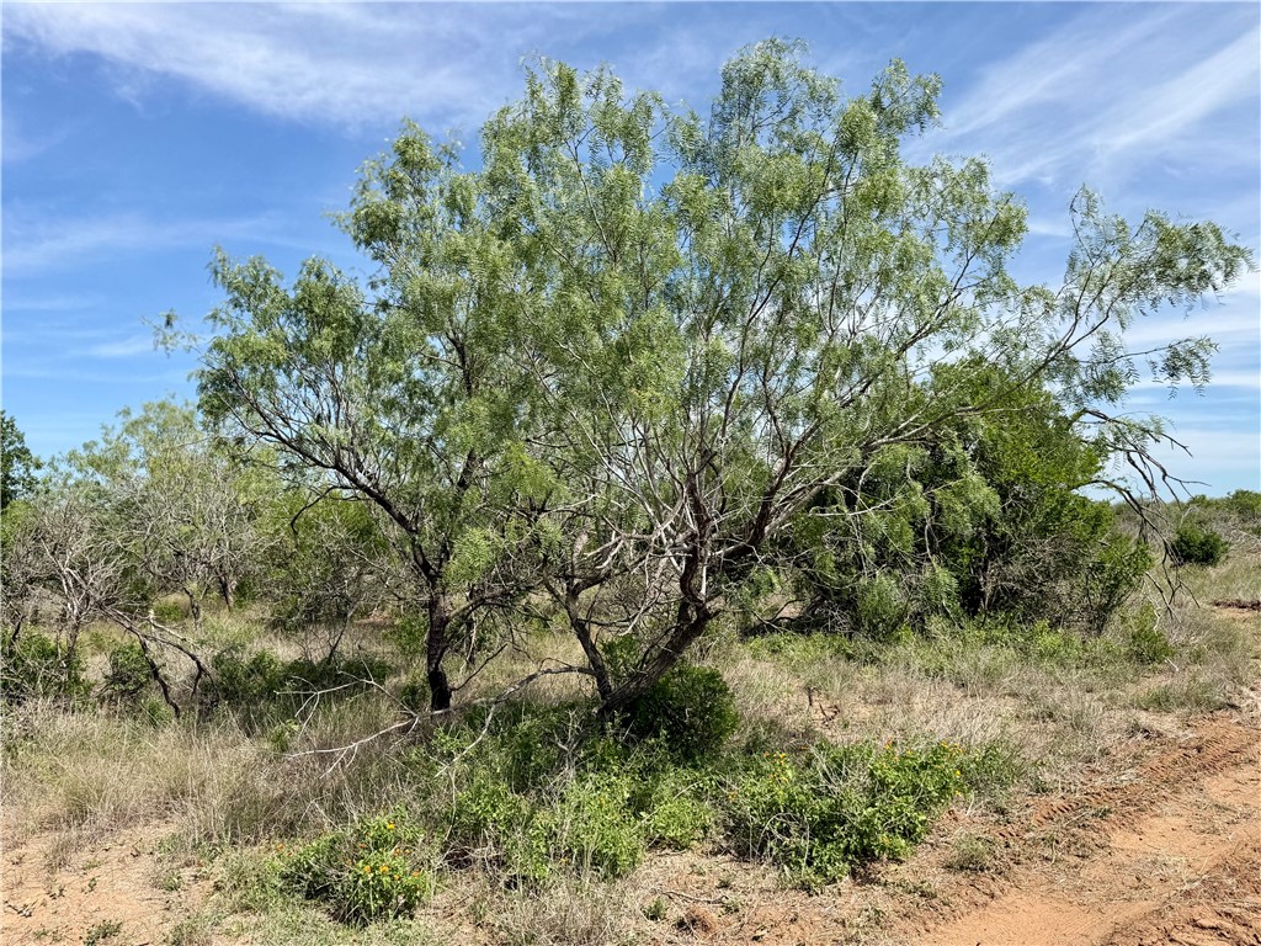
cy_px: 473
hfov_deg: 71.6
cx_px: 630
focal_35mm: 24
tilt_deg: +5.6
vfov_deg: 56.8
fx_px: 874
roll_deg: +1.0
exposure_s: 1/3953
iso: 80
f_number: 1.78
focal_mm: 6.76
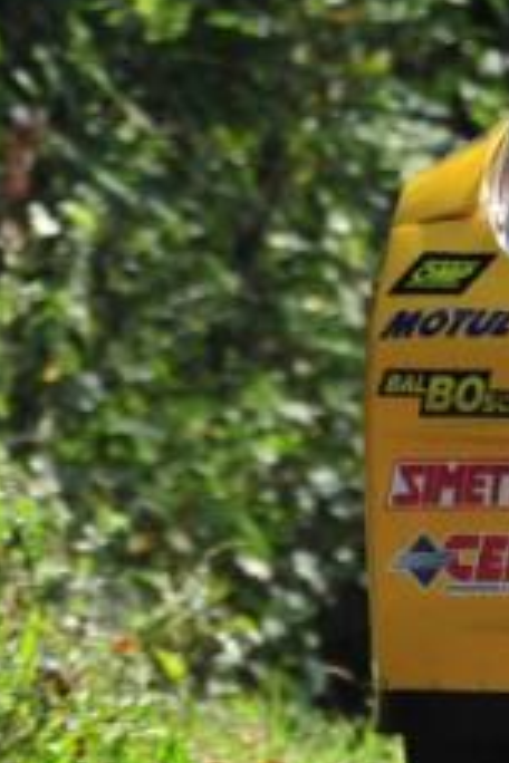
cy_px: 382
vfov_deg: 2.0
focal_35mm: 1051
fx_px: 22288
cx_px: 1142
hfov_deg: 1.3
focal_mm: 200
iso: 500
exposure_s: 1/800
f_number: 5.6
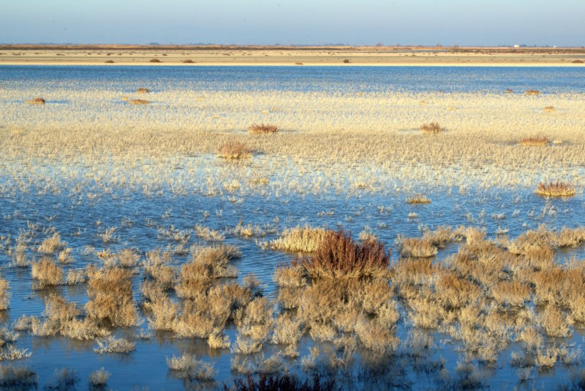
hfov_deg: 21.4
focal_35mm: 95
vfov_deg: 14.4
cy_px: 196
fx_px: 1545
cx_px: 292
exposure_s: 1/250
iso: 500
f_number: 14
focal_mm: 95
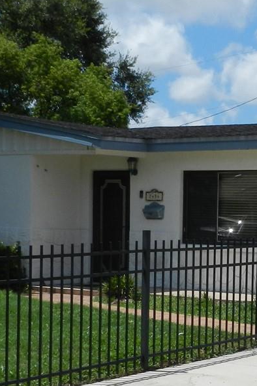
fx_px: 965
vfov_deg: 22.4
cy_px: 289
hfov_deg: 14.7
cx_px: 301
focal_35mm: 90
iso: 160
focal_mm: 5.6
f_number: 5.6
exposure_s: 1/800
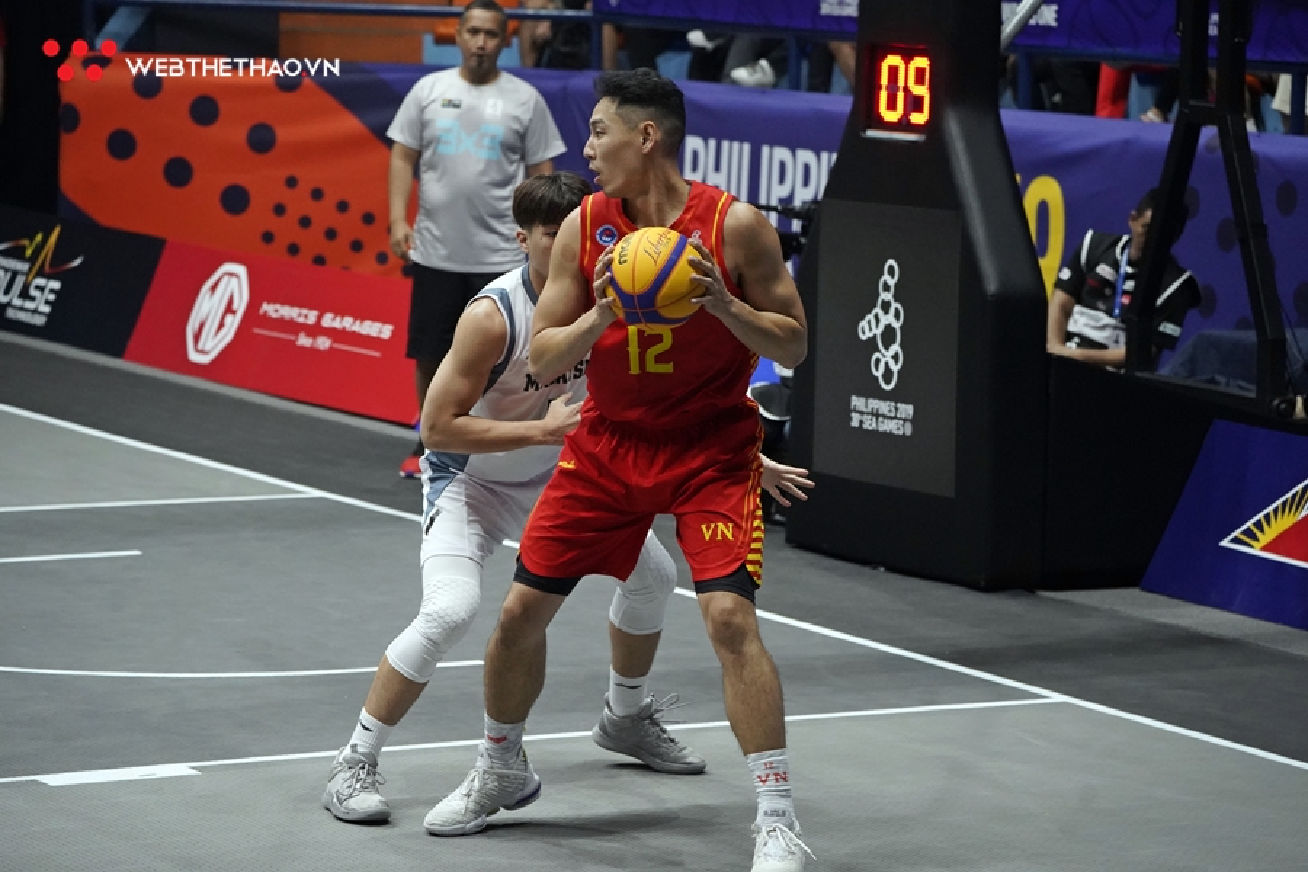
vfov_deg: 10.2
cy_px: 436
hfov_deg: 15.2
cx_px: 654
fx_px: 4905
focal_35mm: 135
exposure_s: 1/1000
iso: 10000
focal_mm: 135
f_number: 5
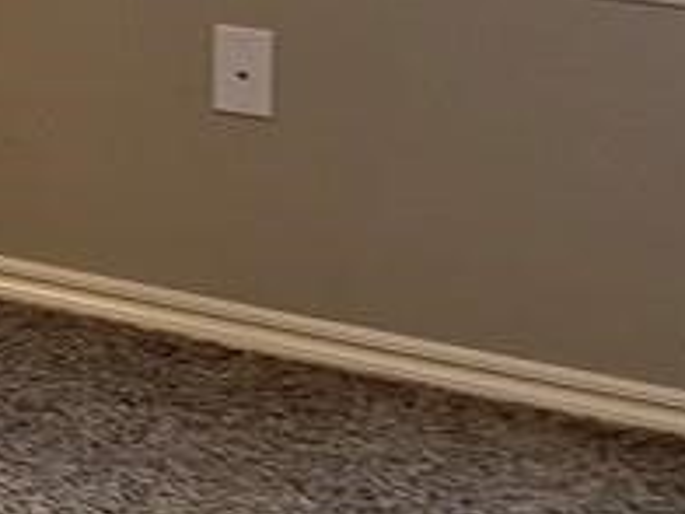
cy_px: -451
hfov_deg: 11.6
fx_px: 2691
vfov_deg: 10.2
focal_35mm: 136
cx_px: -1031
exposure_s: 1/60
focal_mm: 4.25
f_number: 1.8
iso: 80
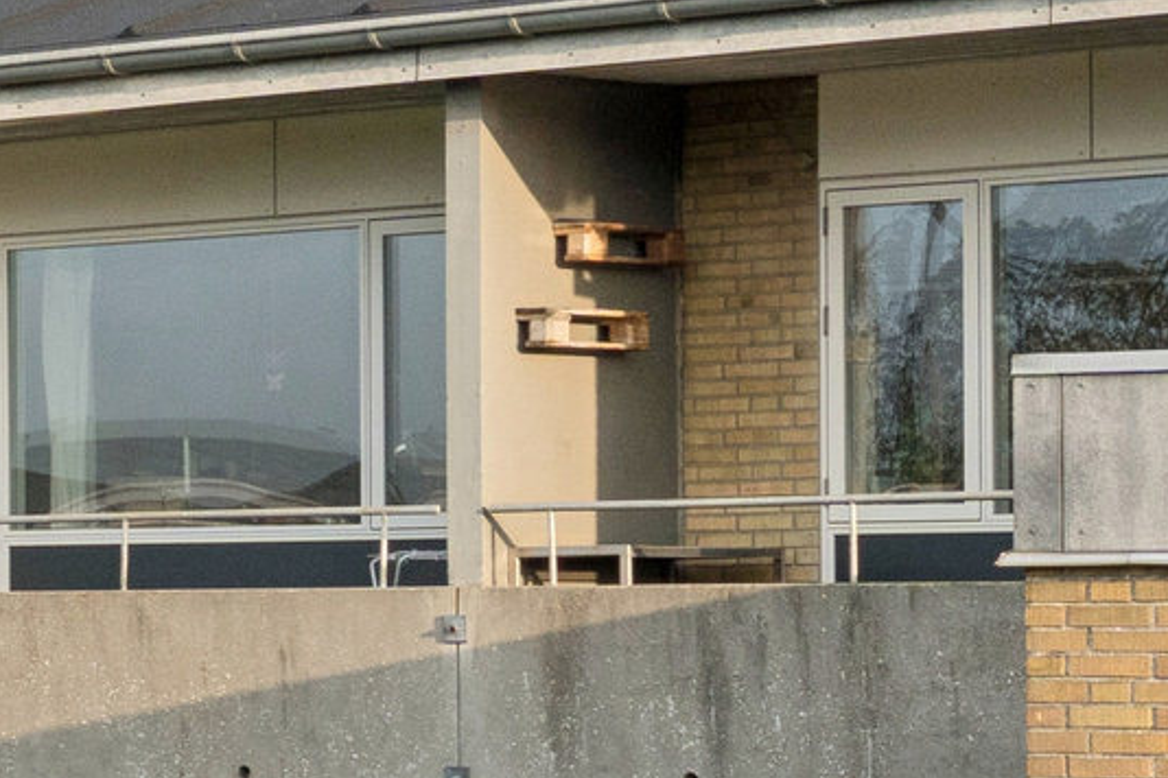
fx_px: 5645
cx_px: -1586
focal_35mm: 174
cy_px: 138
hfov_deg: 10.3
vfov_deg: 7.9
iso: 800
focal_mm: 31
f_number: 10
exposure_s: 1/400
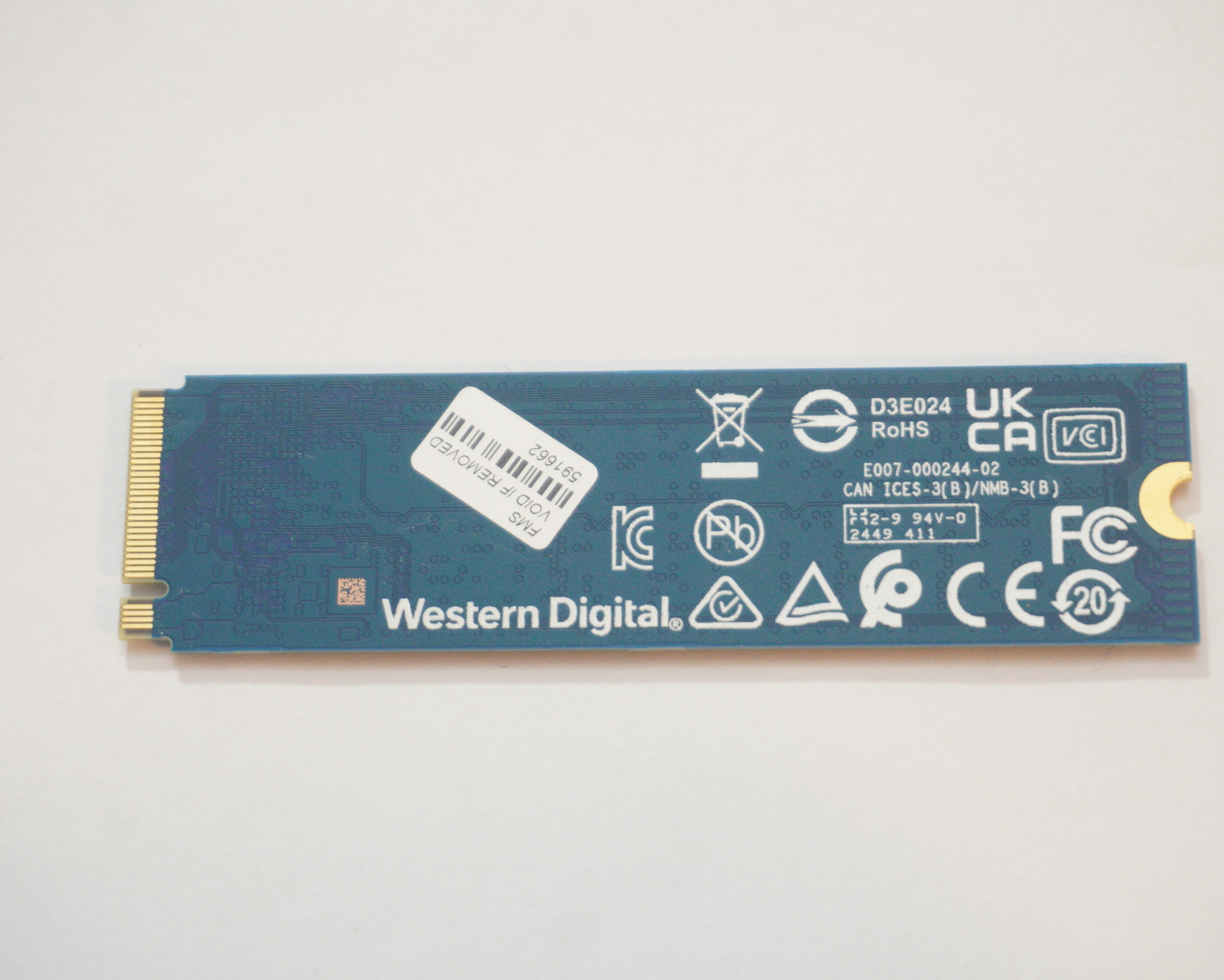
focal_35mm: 81
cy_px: 517
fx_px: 2920
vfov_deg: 19.0
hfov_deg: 23.7
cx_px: 655
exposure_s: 1/30
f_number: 5.6
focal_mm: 45
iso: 1600
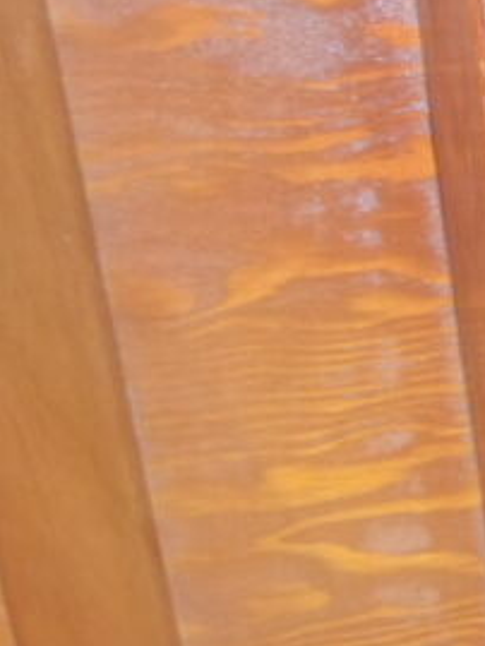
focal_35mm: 95
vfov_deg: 20.6
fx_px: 1773
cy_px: 346
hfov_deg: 12.8
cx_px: 1073
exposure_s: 1
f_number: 2.5
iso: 100
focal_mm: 4.5
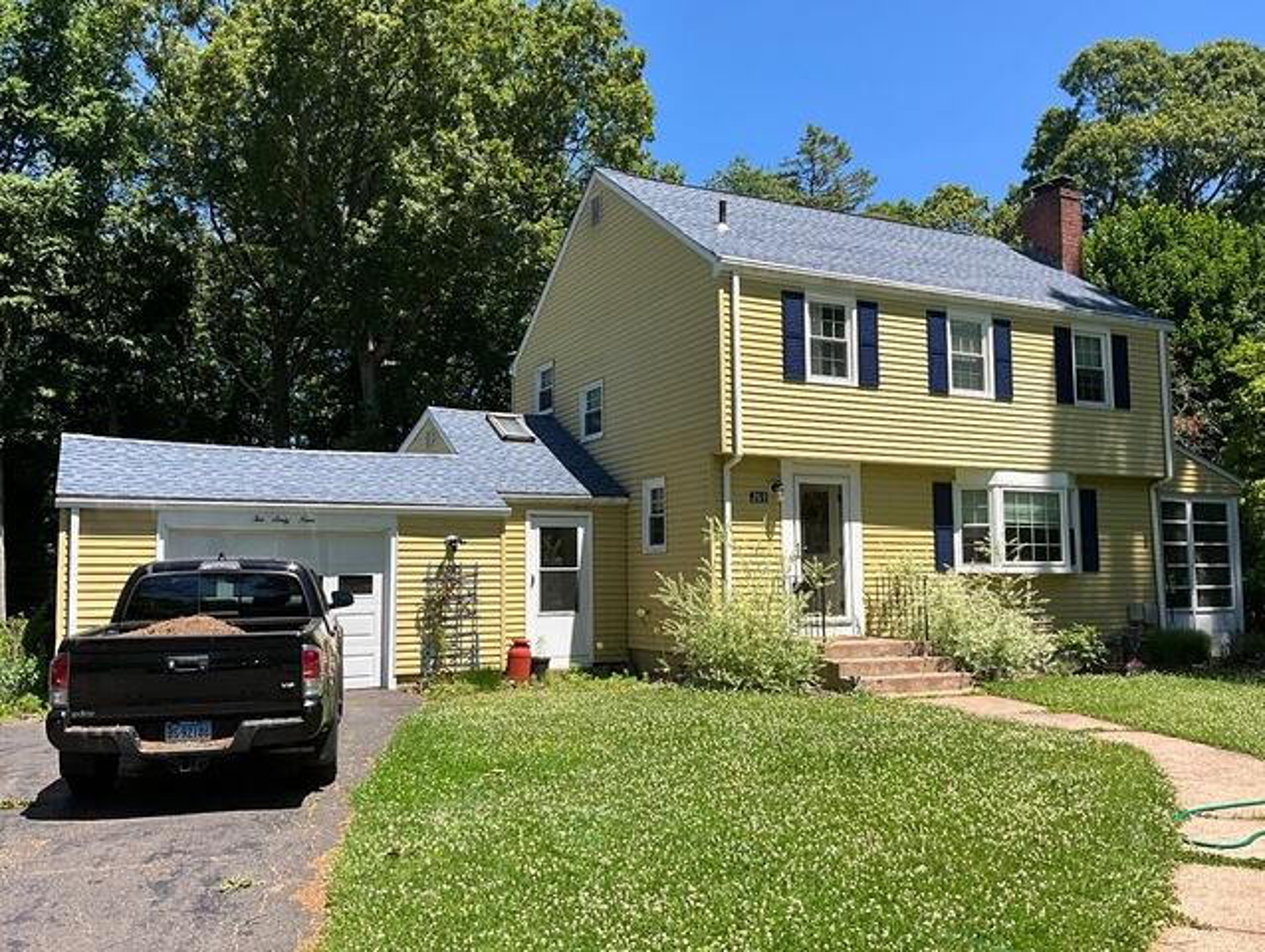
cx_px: 632
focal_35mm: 29
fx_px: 1061
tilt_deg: +4.5
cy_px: 476
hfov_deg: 61.6
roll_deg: -0.7
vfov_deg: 48.3
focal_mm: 3
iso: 25
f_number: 1.8
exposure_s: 1/1168
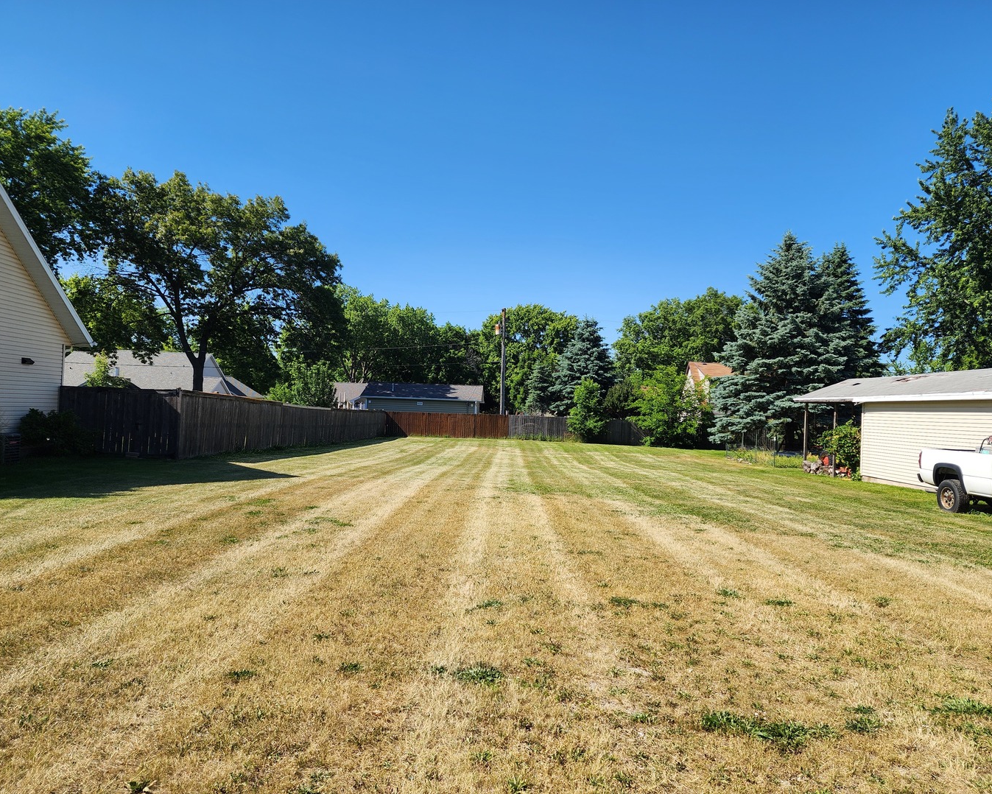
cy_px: 397
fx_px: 705
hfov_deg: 70.3
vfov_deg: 58.8
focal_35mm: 24
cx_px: 504
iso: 12
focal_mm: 6.4
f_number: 1.8
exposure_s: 1/818
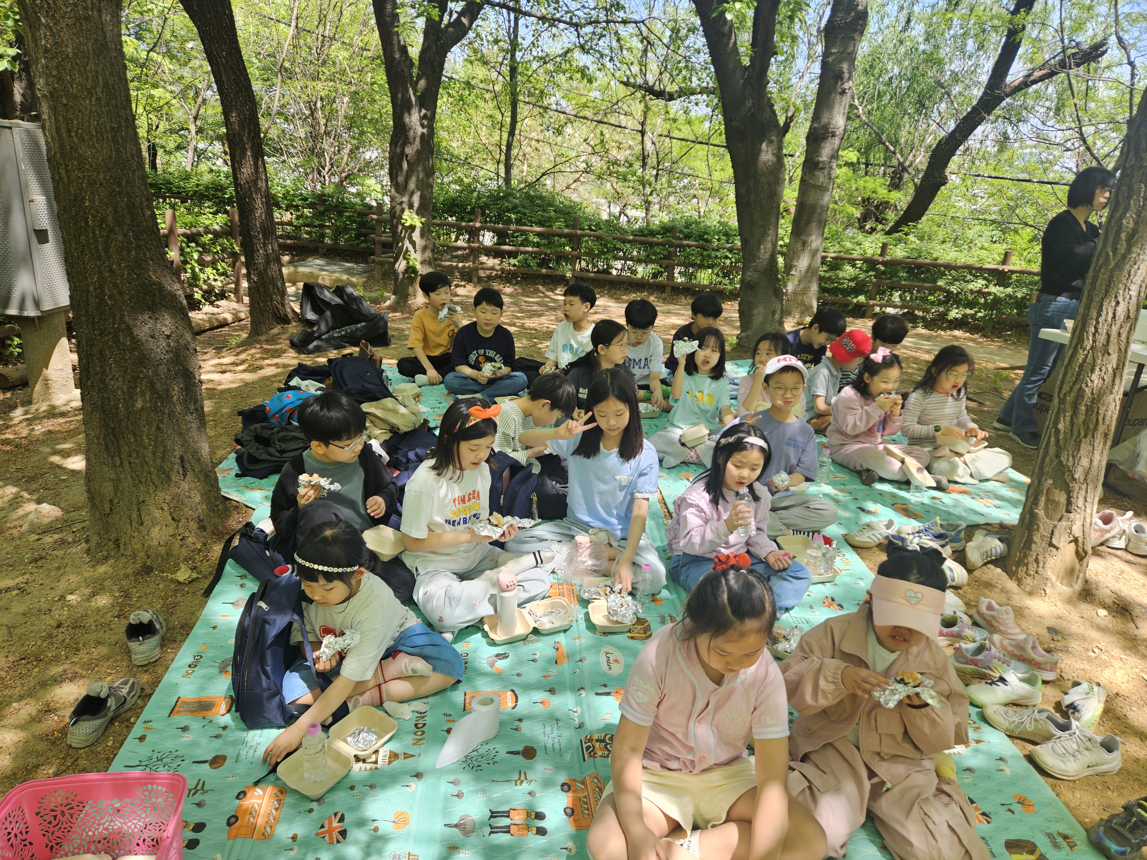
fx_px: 762
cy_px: 430
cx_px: 574
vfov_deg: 58.9
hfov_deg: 73.9
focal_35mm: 23
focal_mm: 5.4
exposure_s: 1/241
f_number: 1.8
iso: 25
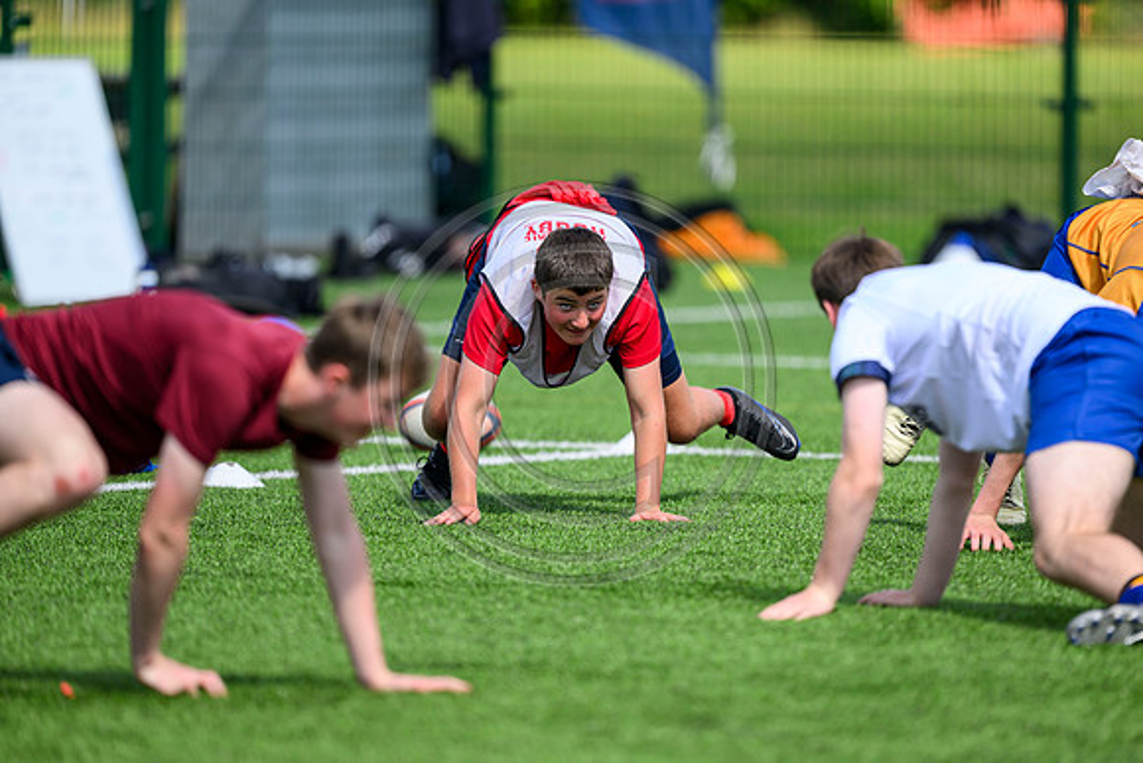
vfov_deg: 3.4
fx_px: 12702
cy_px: 382
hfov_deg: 5.2
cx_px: 572
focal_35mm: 400
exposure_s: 1/1600
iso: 250
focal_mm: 400
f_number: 3.2
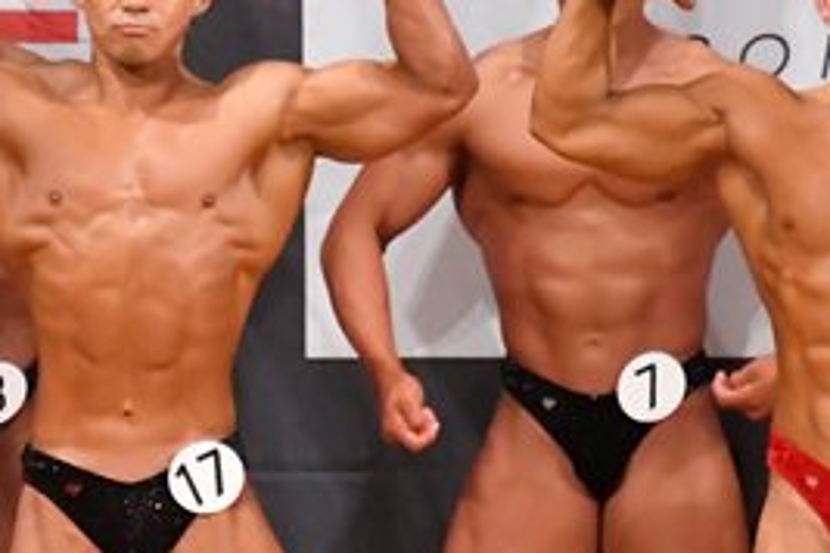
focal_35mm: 739
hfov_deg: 2.8
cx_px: -312
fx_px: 17037
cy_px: 628
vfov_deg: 1.9
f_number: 5.6
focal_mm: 170
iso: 11400
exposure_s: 1/400
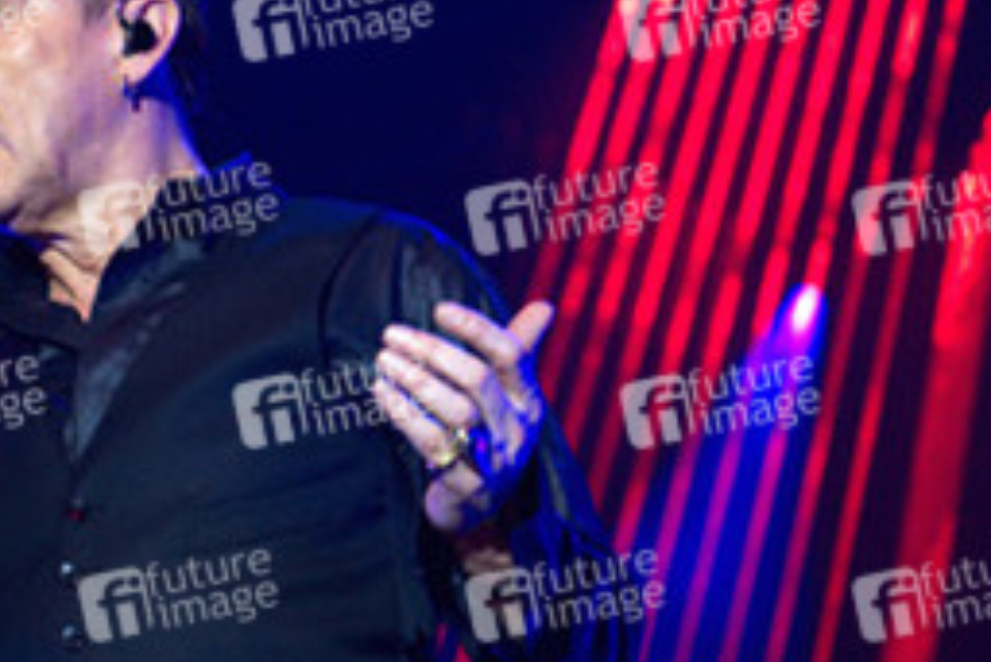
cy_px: 306
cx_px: 228
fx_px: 3388
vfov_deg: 11.2
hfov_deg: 16.5
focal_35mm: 123
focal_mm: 70
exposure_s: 1/80
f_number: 2.8
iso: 1600
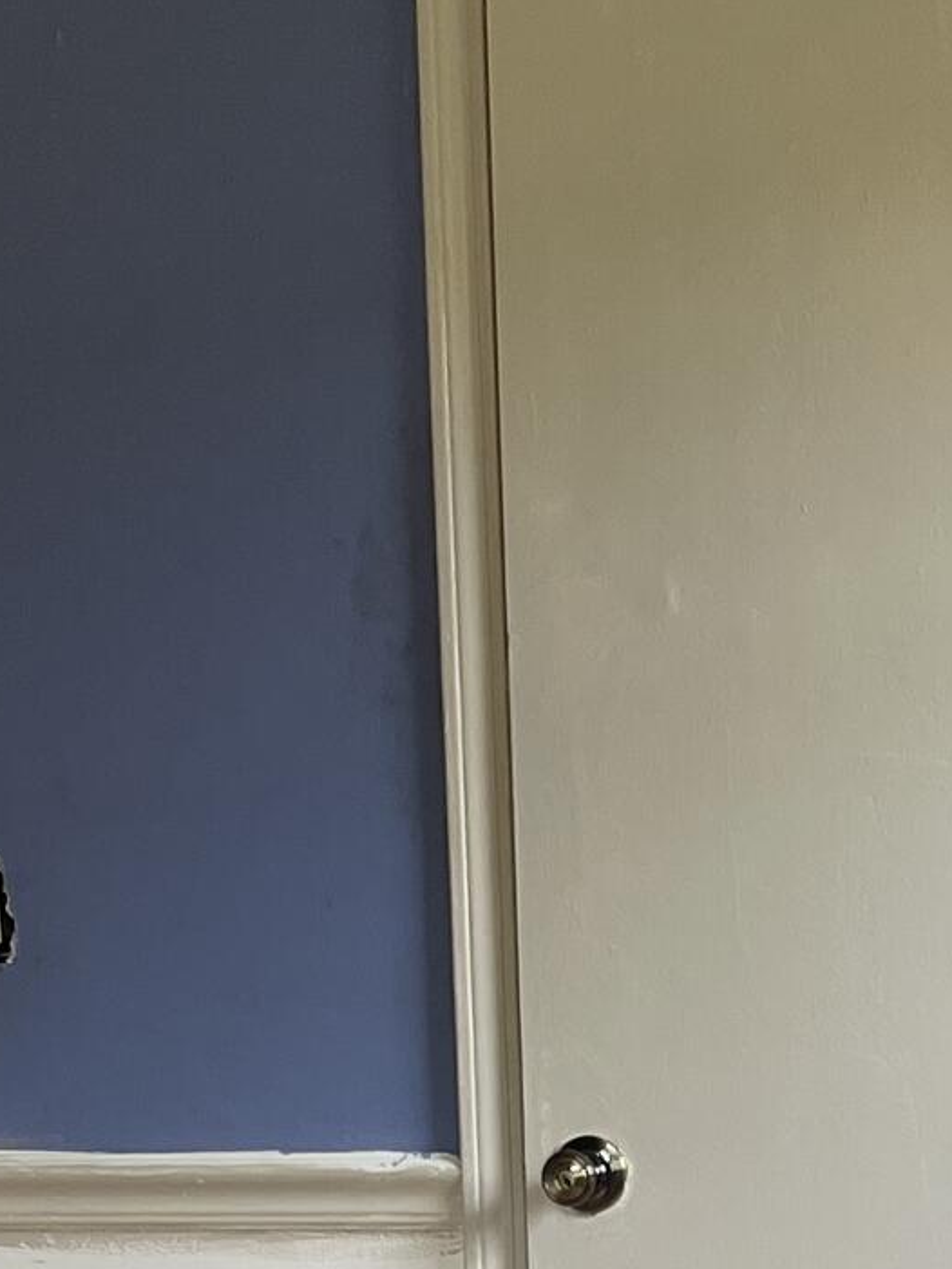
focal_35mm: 107
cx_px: 662
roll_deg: +2.3
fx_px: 3922
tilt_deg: -6.3
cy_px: 1423
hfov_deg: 13.8
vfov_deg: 17.7
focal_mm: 5.1
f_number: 1.6
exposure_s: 1/120
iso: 100
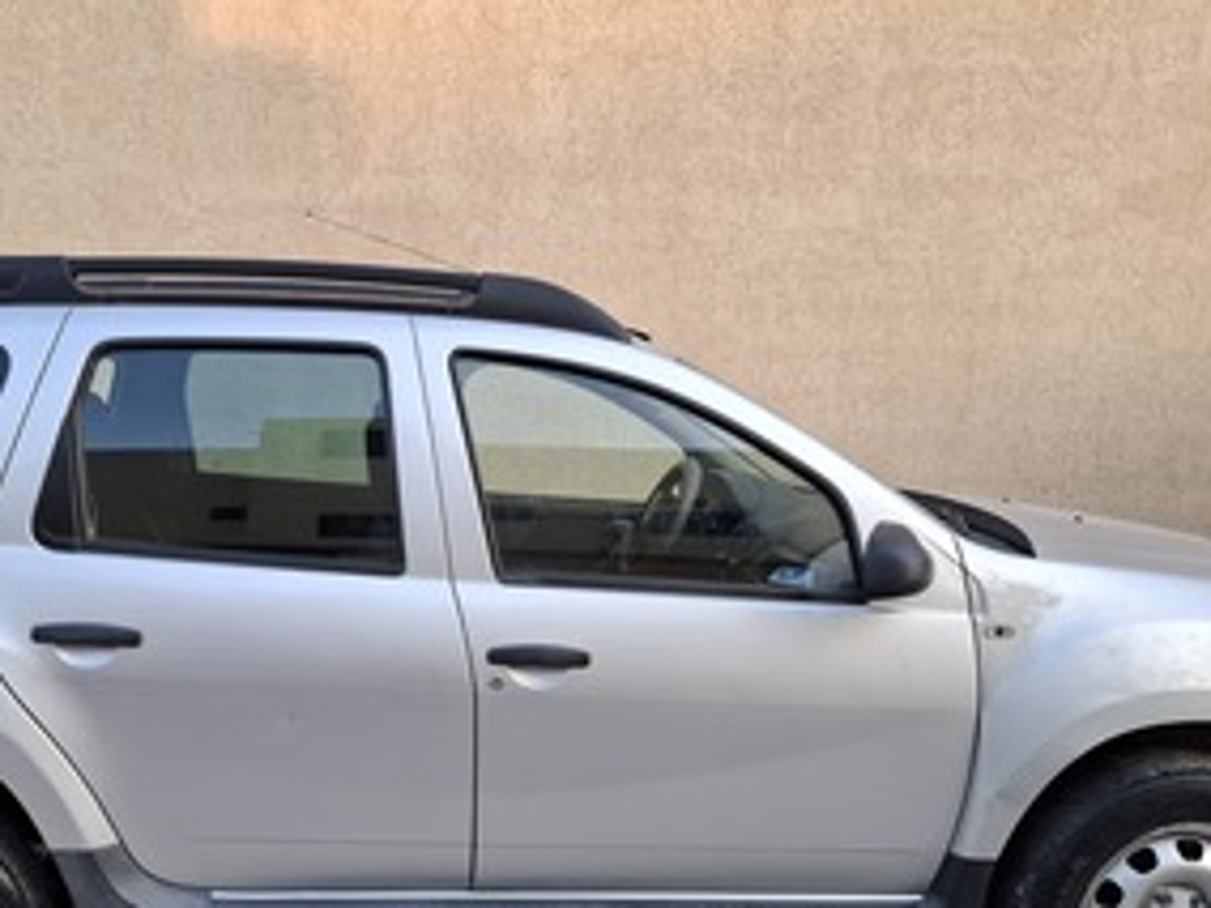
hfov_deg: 49.8
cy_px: 680
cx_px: 484
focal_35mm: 37
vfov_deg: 37.7
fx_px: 1294
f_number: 1.8
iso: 50
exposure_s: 1/110
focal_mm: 5.54
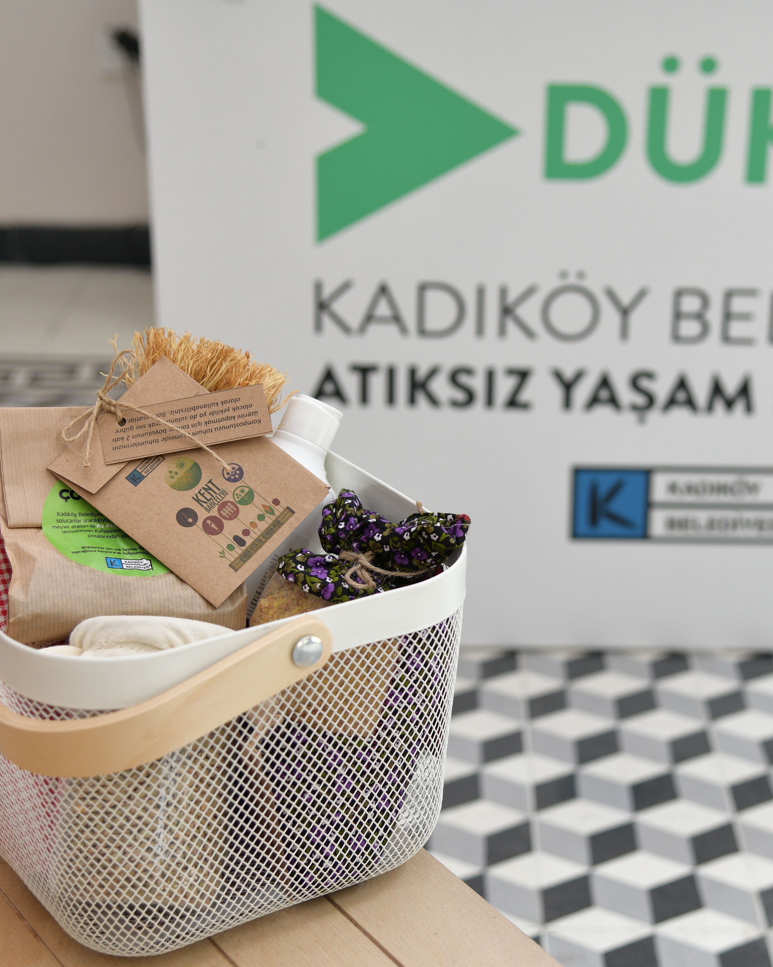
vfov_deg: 26.4
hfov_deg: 21.2
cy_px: 493
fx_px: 2059
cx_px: 493
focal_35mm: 72
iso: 320
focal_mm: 50
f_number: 4
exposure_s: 1/80
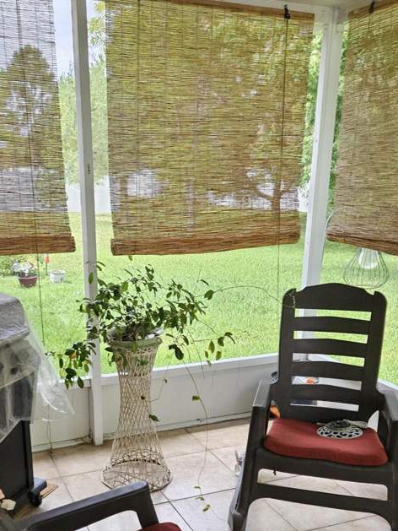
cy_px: 382
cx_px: 123
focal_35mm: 39
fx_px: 598
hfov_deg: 36.3
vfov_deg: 46.5
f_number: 1.8
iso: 80
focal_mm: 5.4
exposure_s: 1/207
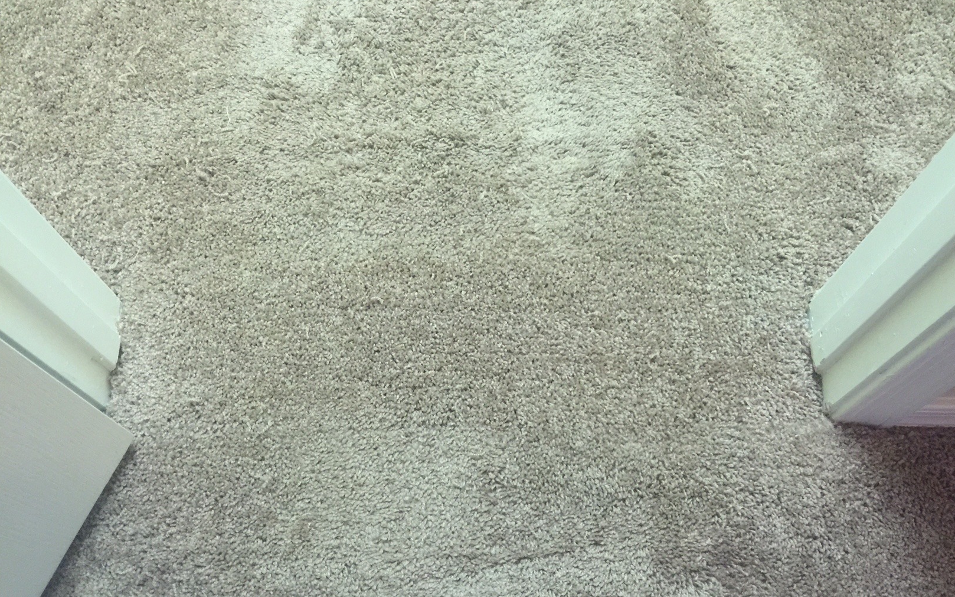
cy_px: 355
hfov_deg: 61.2
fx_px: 807
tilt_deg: -67.8
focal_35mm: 31
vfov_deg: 40.4
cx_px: 480
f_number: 2.2
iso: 125
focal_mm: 4.15
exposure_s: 1/15
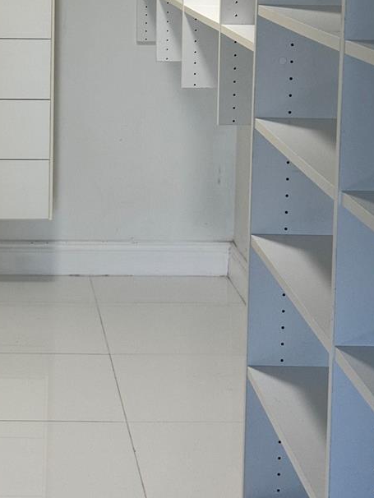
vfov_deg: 20.3
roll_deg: -0.2
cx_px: 44
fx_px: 1368
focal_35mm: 95
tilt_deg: -6.6
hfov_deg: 15.4
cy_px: 71
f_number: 1.78
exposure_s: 1/60
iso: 64
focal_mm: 6.76
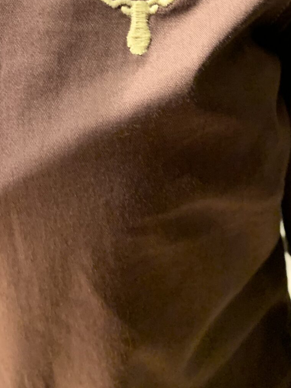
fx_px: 740
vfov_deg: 28.6
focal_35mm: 66
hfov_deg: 22.1
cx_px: 202
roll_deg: +9.6
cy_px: 62
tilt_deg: -35.0
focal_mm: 4.25
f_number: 1.8
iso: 500
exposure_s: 1/30
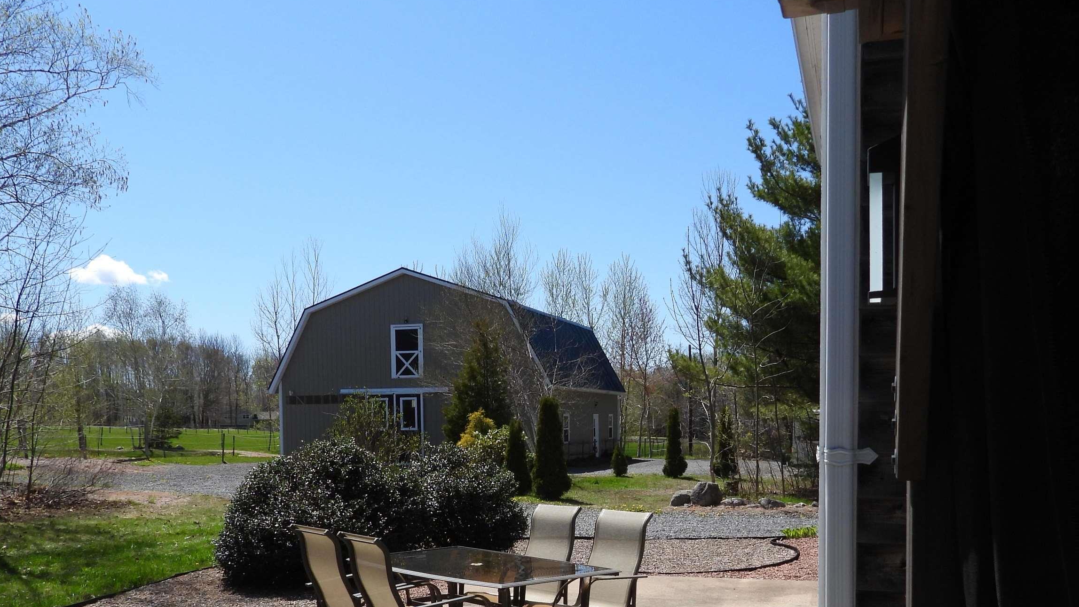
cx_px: 545
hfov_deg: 56.6
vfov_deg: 32.7
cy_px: 497
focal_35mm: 35
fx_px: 1001
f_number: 2.8
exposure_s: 1/2000
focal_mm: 4.3
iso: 100
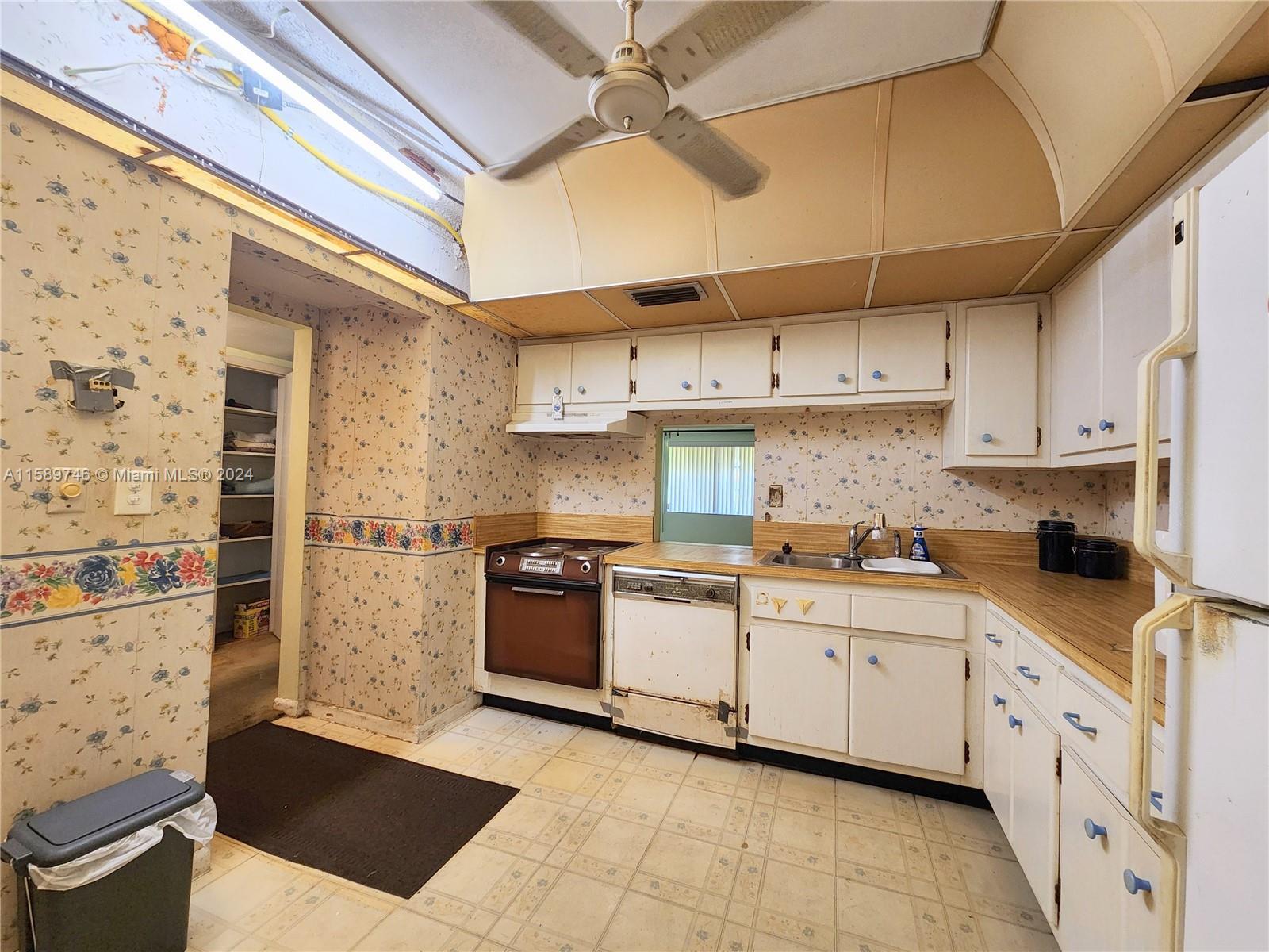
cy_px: 476
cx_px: 634
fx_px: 477
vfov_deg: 89.9
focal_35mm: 13
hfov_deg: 106.2
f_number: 2.2
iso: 320
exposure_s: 1/60
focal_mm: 2.2
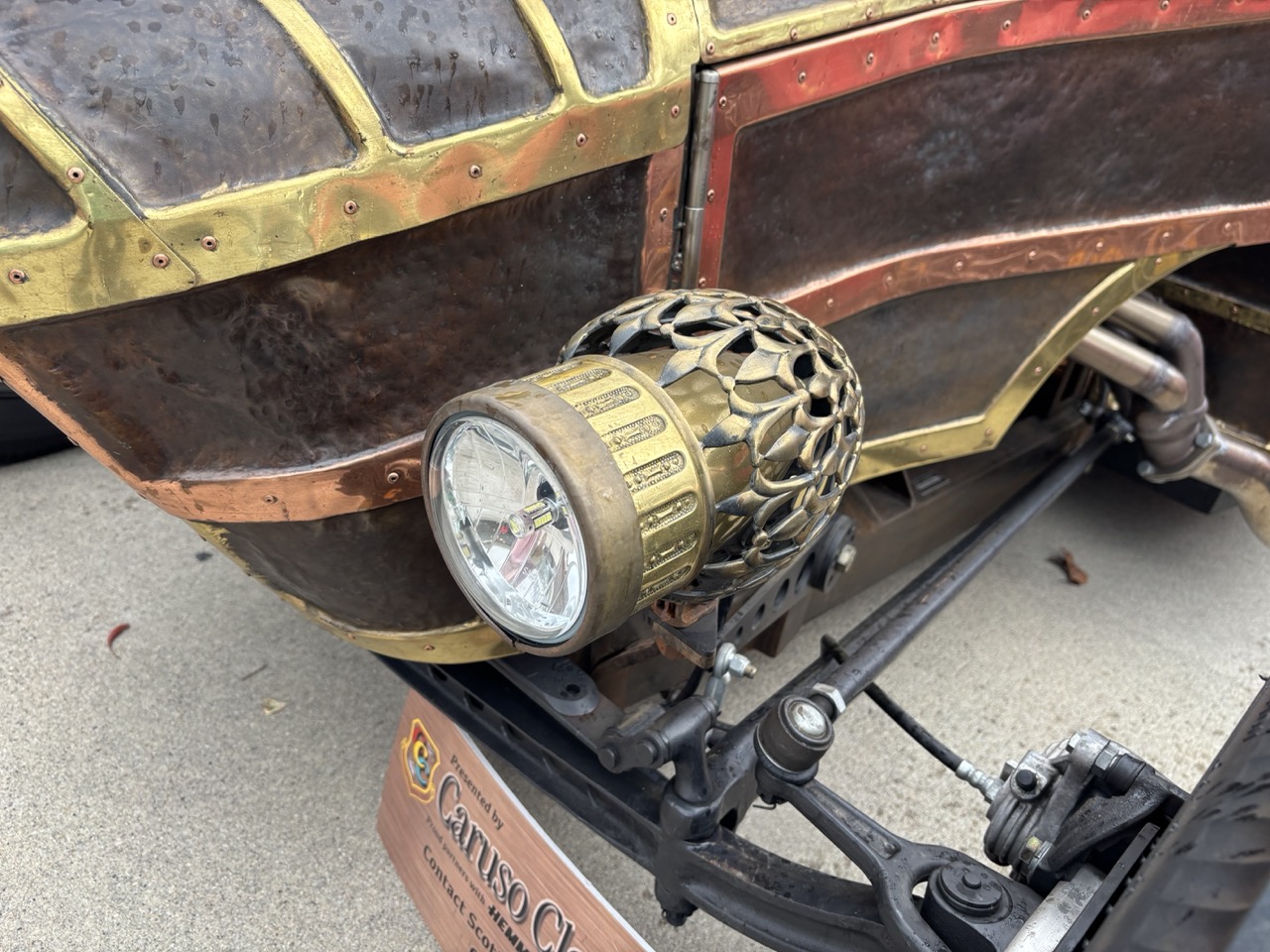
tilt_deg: -33.1
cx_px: 635
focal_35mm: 26
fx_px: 954
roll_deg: -7.1
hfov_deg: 67.3
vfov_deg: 53.1
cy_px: 476
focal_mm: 5.96
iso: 50
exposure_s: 1/330
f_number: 1.6
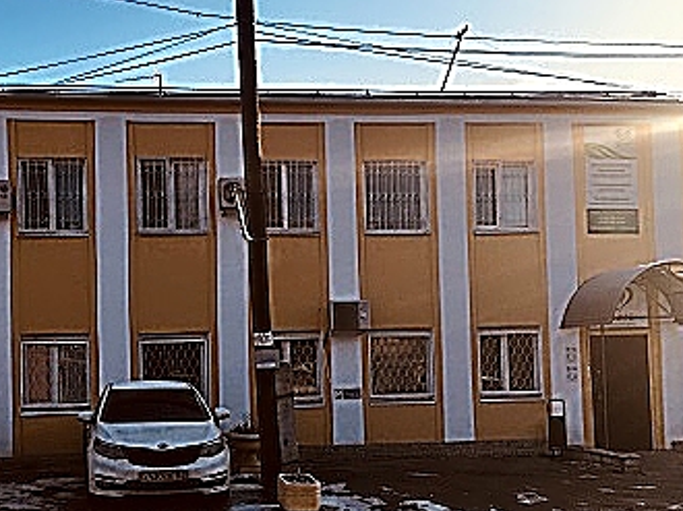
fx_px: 868
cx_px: 224
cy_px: 332
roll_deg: +1.4
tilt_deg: +1.4
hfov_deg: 42.4
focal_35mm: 44
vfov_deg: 32.6
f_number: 2.2
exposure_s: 1/1012
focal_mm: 4.15
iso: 25
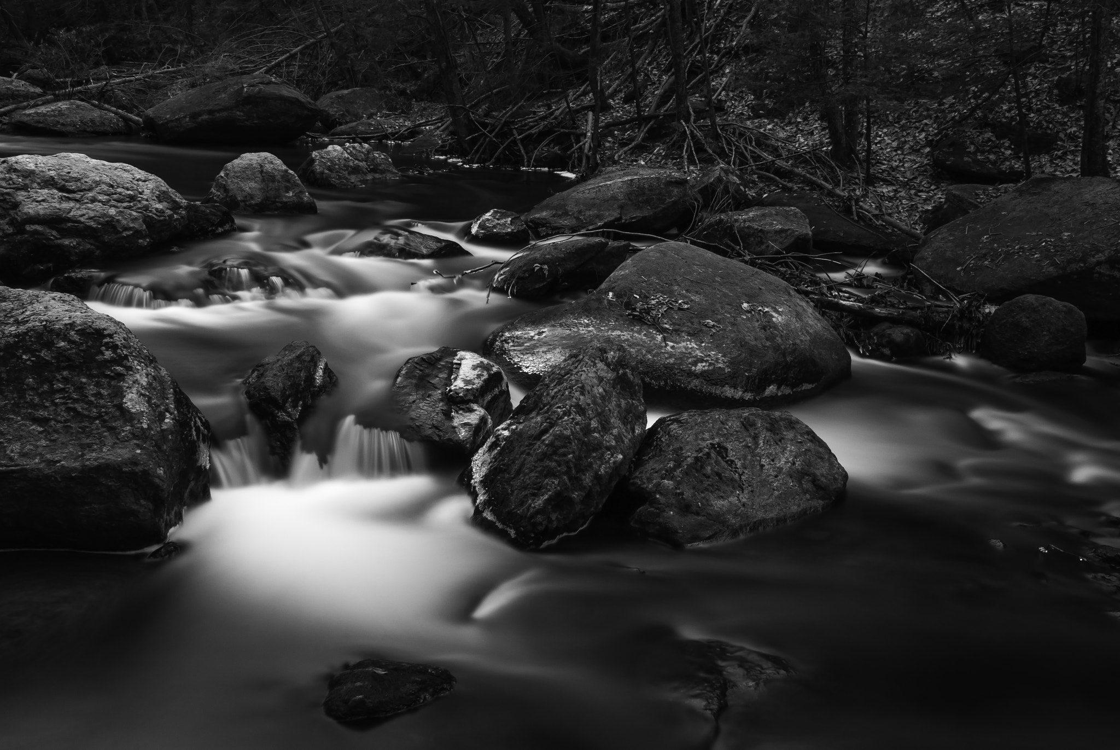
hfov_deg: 47.9
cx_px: 560
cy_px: 375
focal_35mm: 40
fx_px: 1262
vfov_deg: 33.1
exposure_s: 145
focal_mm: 27
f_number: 18
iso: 100
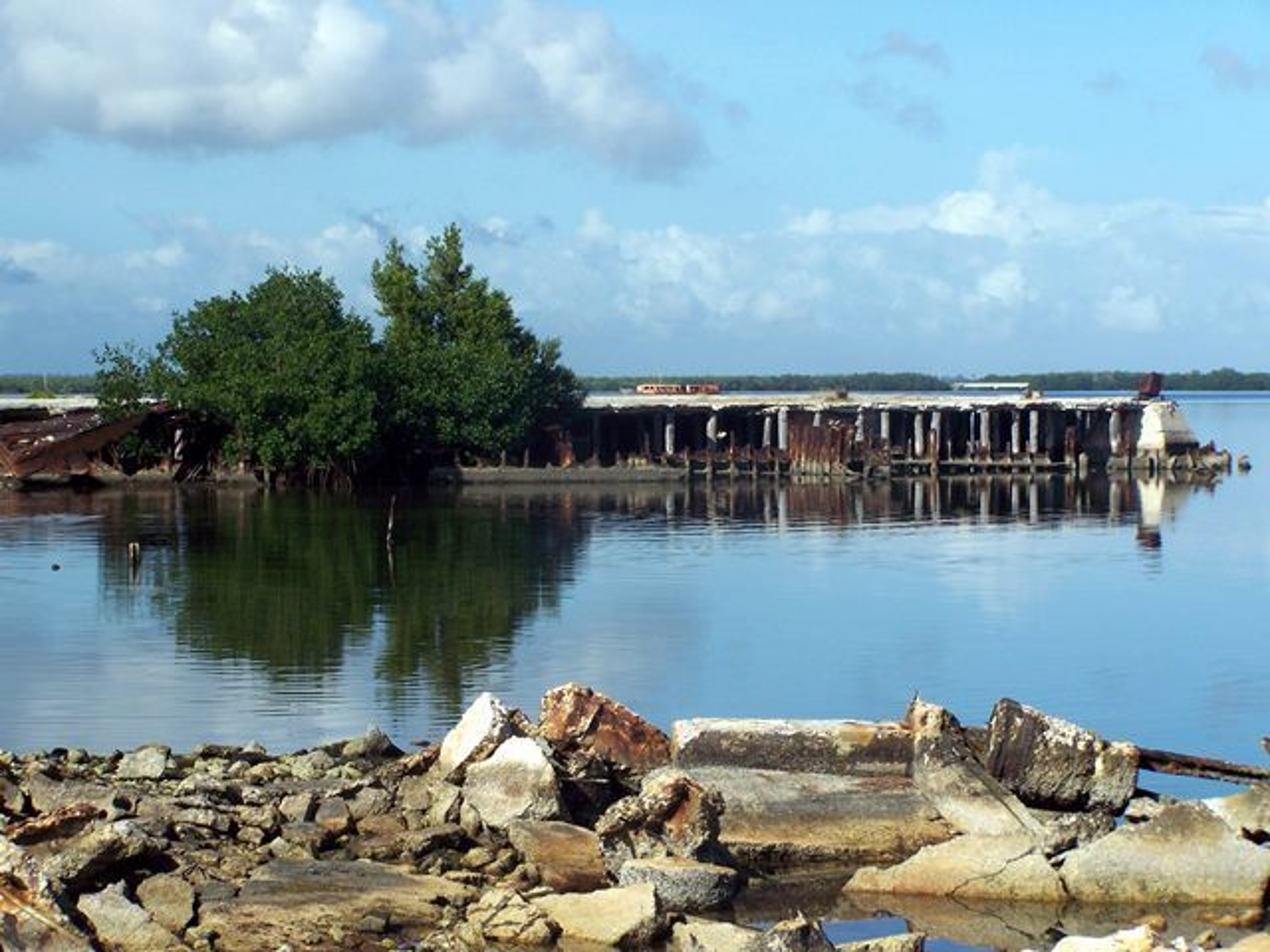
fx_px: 3852
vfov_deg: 14.1
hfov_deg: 18.7
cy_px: 476
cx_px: 635
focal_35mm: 105
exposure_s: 1/640
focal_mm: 17.5
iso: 80
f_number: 4.5
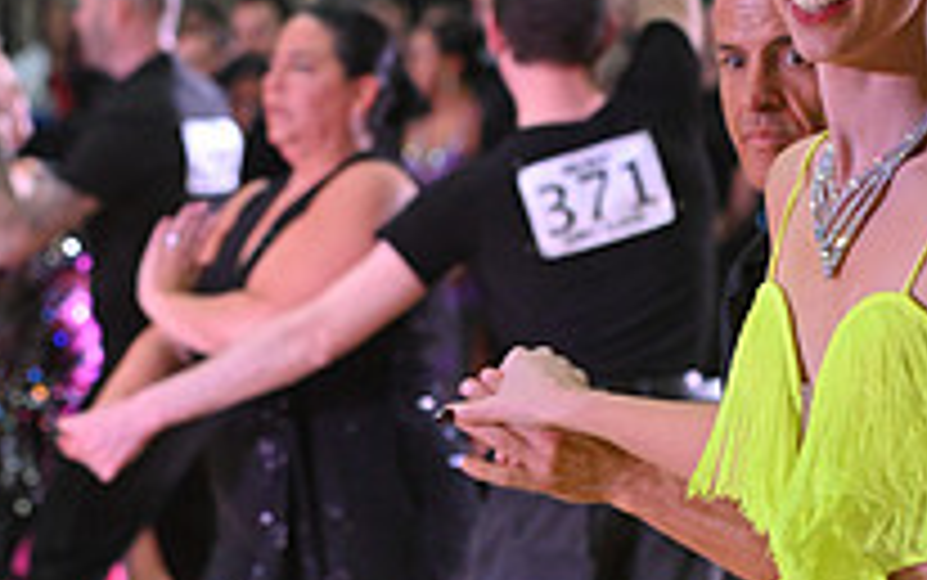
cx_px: 727
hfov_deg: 7.2
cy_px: 764
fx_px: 7406
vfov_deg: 4.5
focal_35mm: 293
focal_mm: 102
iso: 3200
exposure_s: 1/320
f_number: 5
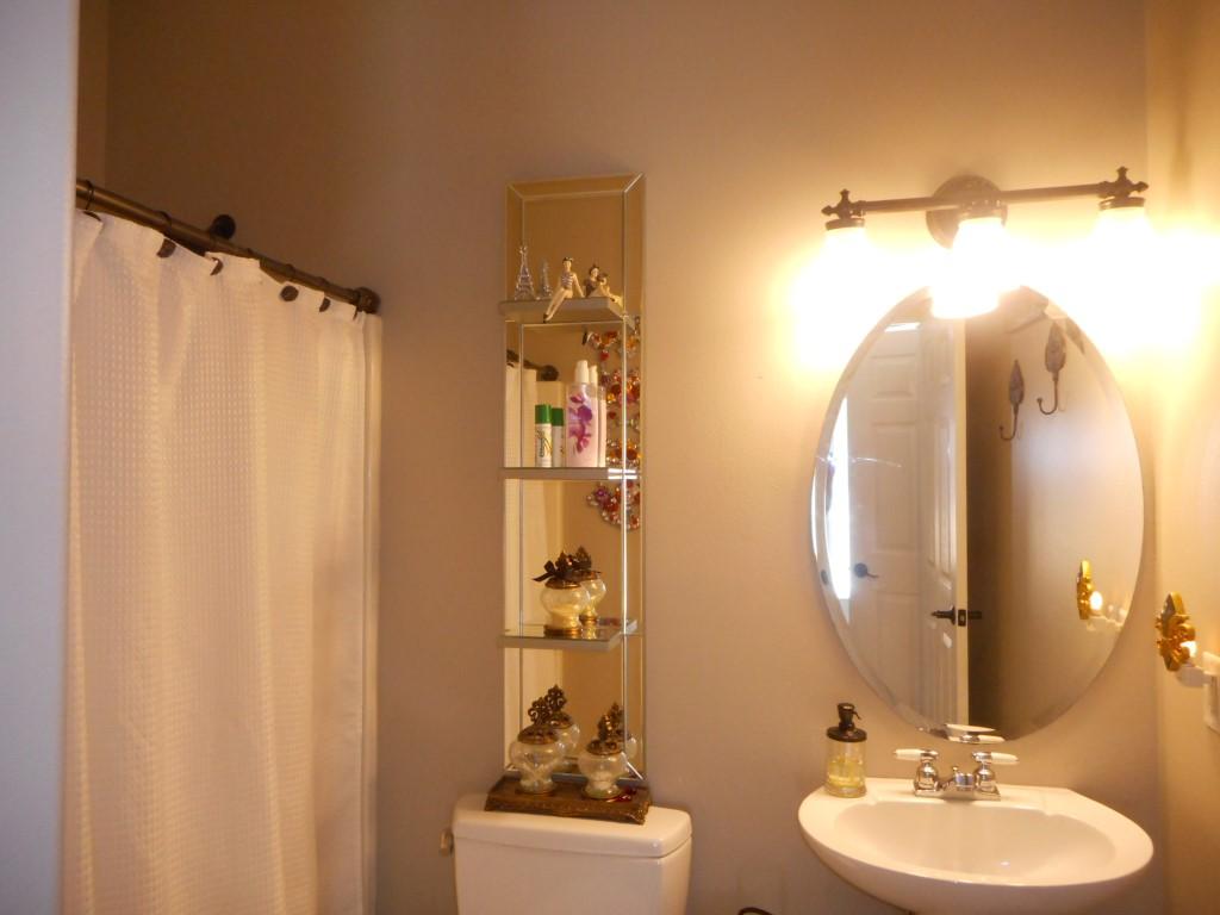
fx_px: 881
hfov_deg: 69.4
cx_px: 610
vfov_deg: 54.9
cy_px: 458
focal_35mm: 25
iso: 320
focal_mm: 4.5
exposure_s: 1/30
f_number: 3.7
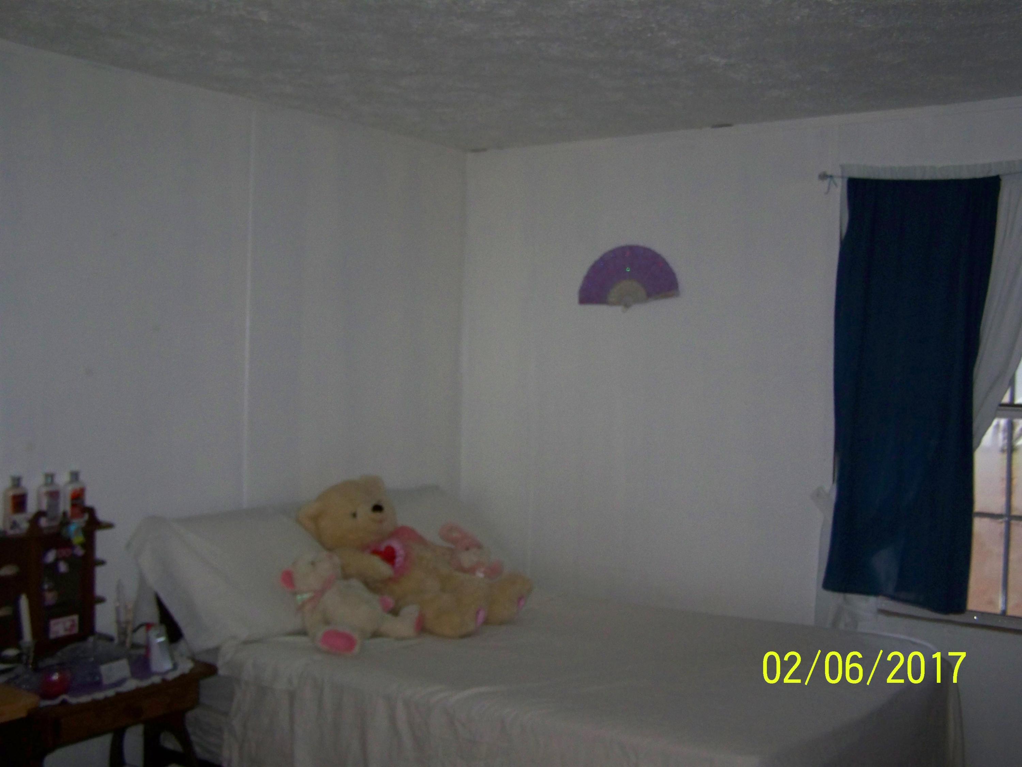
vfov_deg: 37.7
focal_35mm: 38
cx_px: 511
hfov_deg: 49.0
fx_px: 1122
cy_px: 384
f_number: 2.8
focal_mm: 6.3
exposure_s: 1/30
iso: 200
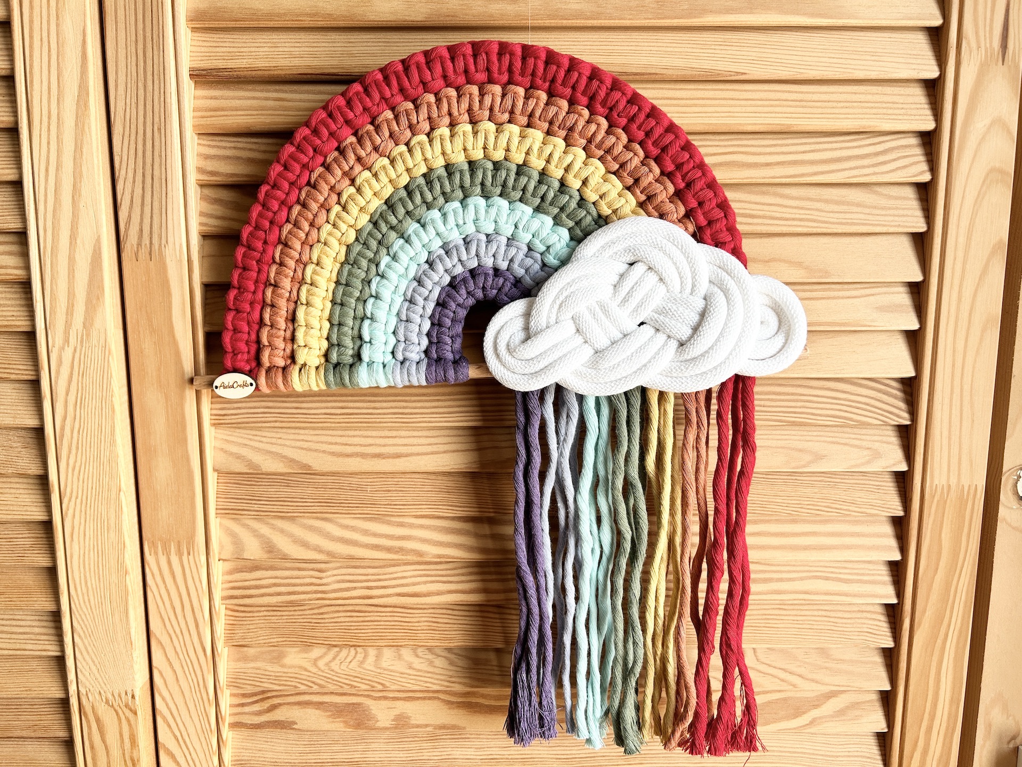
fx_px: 768
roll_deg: +0.3
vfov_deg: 53.1
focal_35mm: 26
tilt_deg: -8.6
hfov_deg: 67.3
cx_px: 511
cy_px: 384
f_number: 1.5
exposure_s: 1/121
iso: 64
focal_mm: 5.7
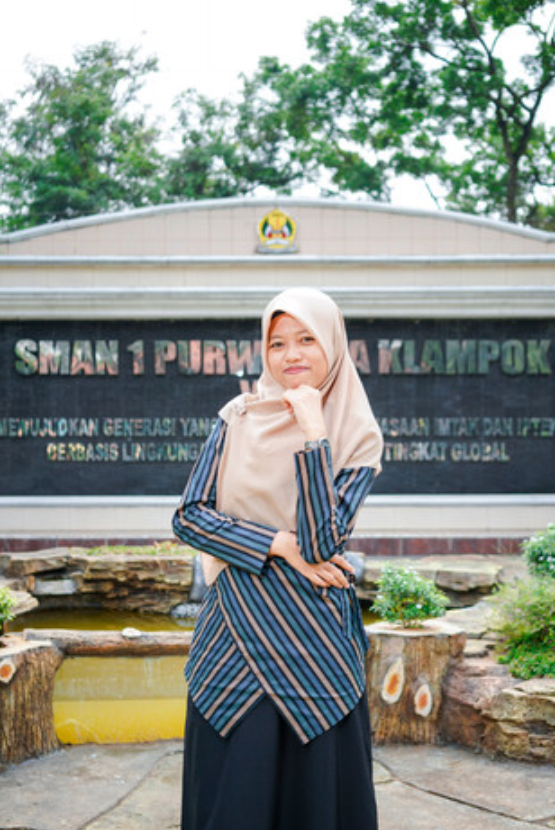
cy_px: 447
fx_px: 877
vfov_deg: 50.6
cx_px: 285
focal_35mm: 38
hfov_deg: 35.1
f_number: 3.2
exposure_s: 1/640
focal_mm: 35
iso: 200
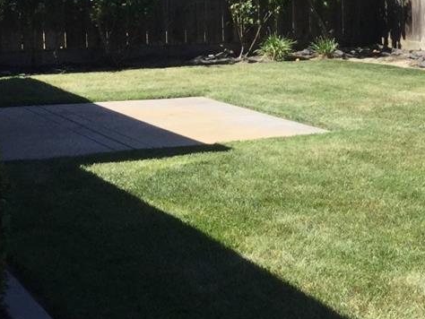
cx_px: 481
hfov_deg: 19.1
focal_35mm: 98
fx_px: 1204
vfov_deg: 15.0
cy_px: 51
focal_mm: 3.3
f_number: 2.4
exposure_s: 1/1058
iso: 25
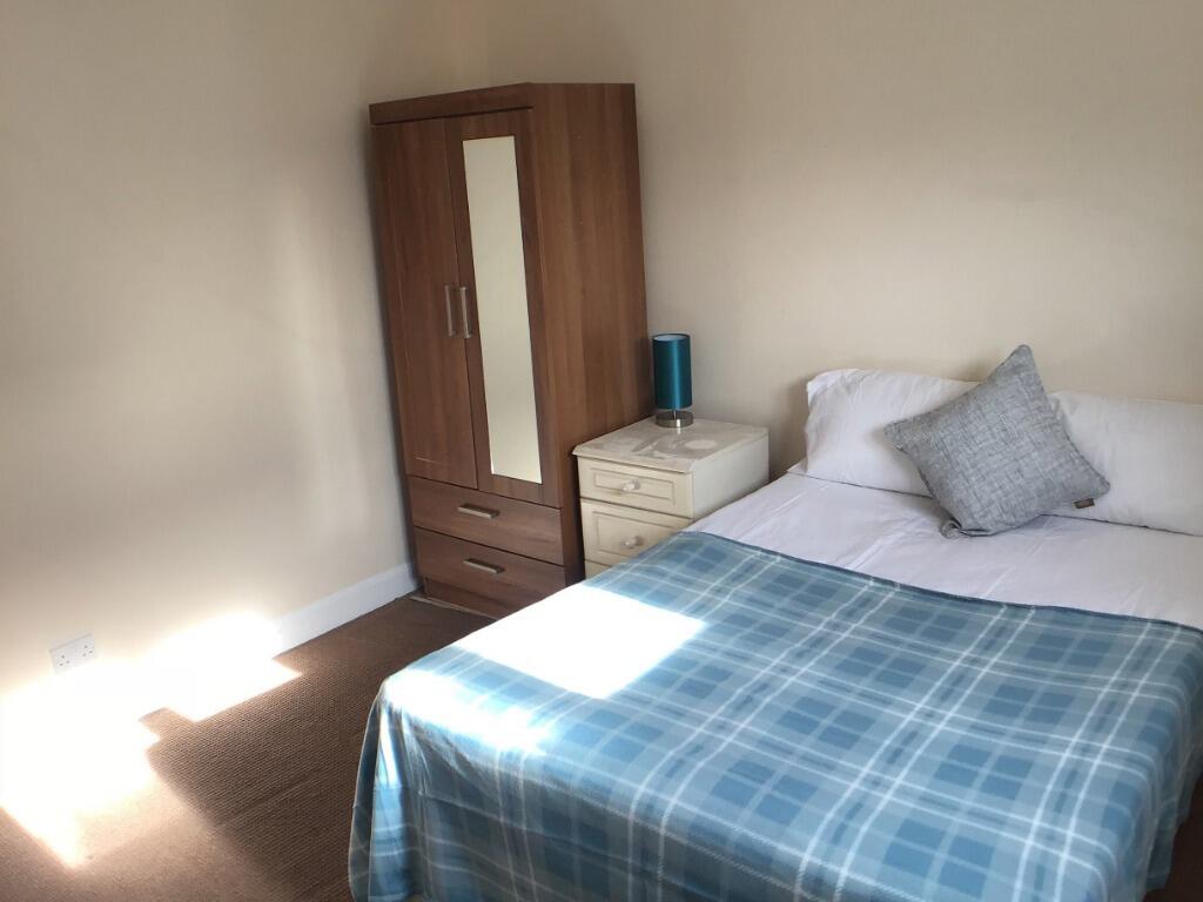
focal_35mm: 31
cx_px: 602
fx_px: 1077
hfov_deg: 58.4
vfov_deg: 45.4
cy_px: 451
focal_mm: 3.3
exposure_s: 1/50
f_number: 2.4
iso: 25
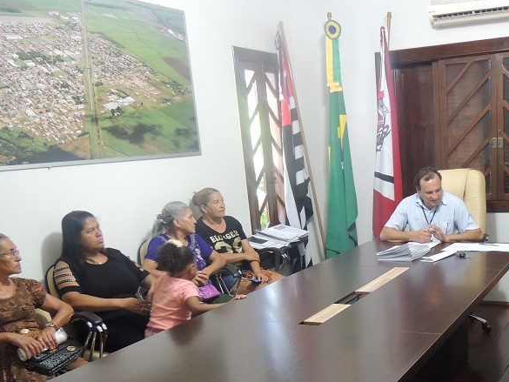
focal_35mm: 41
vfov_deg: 34.0
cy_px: 311
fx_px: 603
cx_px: 370
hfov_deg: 44.5
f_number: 3
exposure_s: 1/15
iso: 400
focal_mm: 4.3
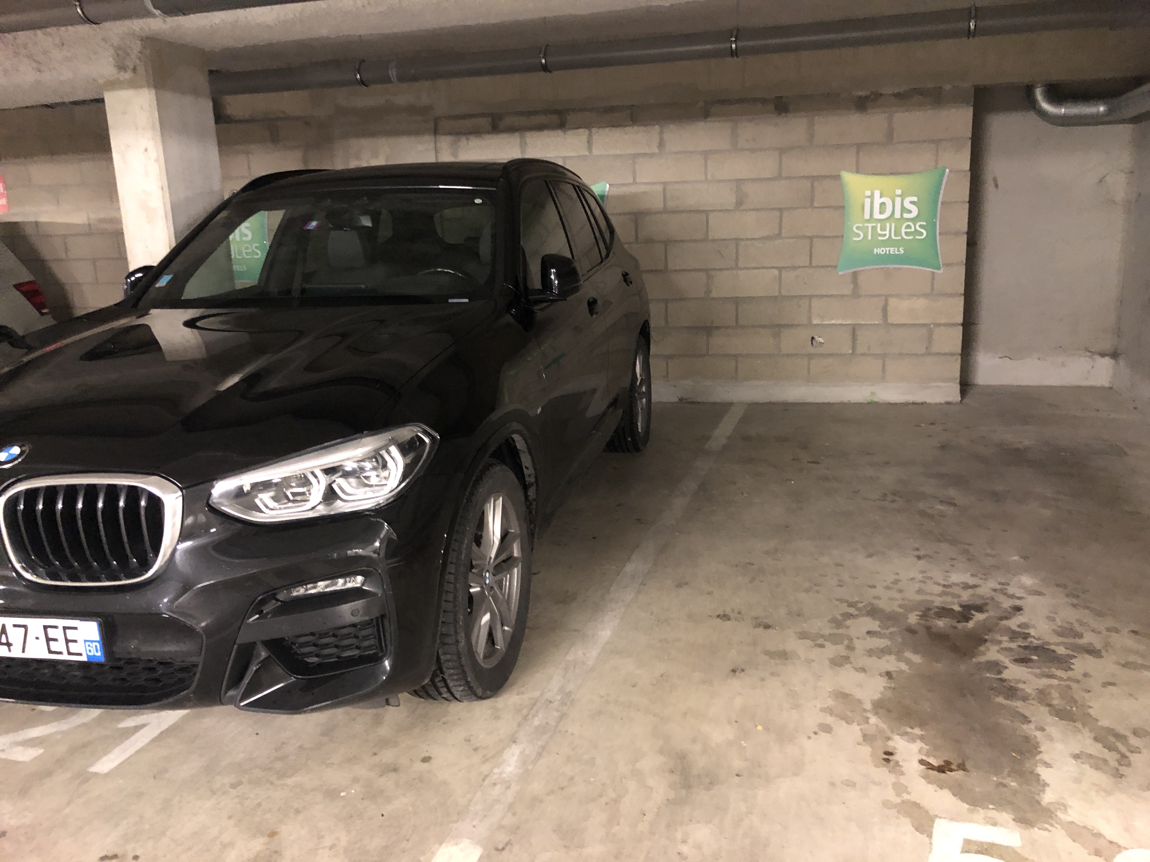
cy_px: 431
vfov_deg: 49.7
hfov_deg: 63.4
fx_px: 930
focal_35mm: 28
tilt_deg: -14.0
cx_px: 575
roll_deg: +2.4
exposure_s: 1/4
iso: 125
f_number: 1.8
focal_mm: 3.99
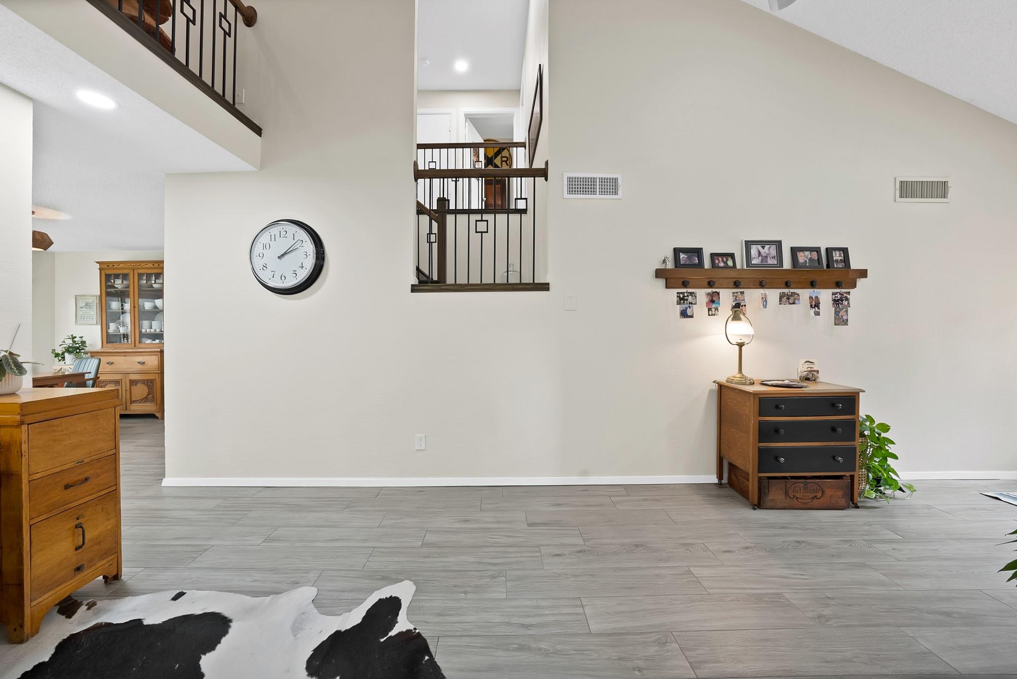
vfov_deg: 90.1
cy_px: 340
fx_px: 339
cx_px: 508
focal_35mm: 12
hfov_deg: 112.6
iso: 640
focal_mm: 12
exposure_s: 1/2
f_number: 9
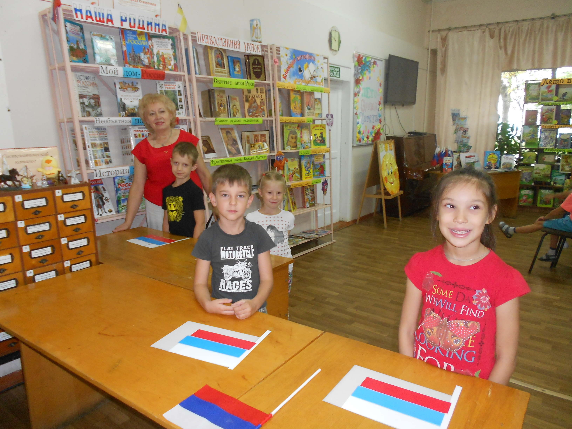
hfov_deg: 67.3
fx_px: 430
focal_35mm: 26
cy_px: 214
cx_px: 286
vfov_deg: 53.1
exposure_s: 1/25
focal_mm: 4.6
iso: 250
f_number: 3.2
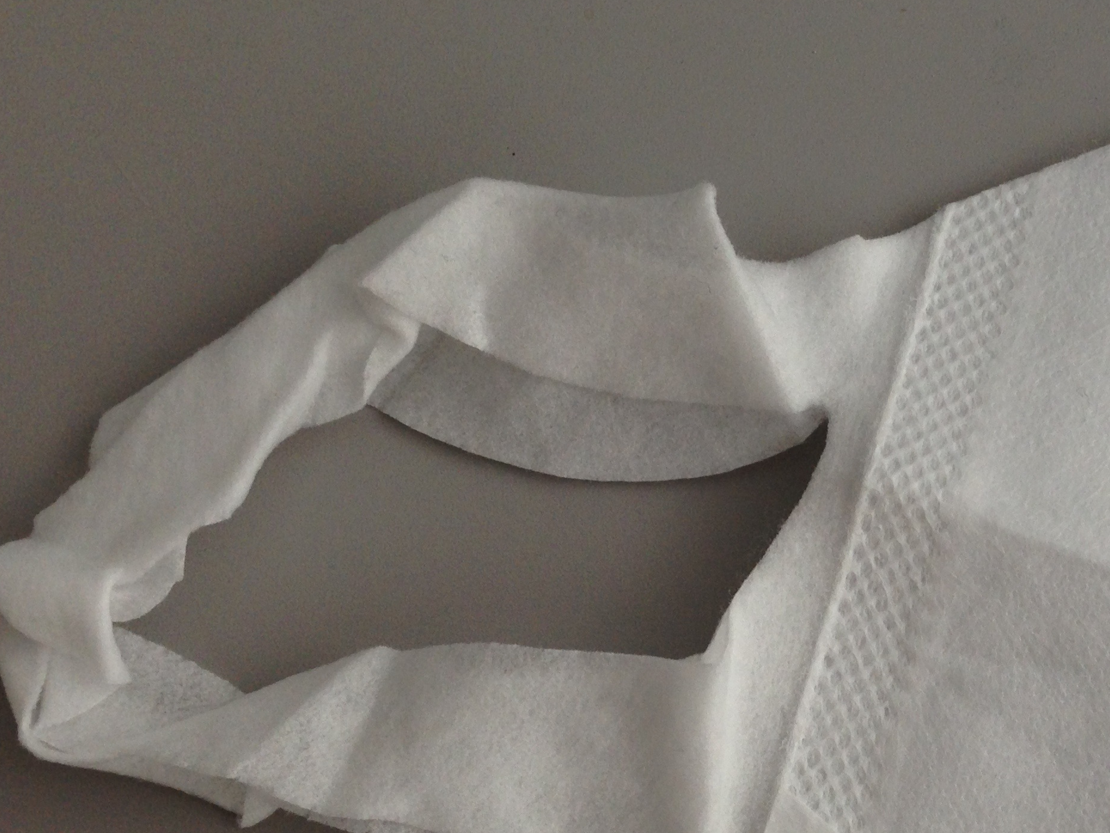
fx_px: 1860
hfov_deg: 32.6
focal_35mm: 58
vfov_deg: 25.0
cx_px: 825
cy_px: 592
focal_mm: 4.13
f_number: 2.4
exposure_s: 1/20
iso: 64
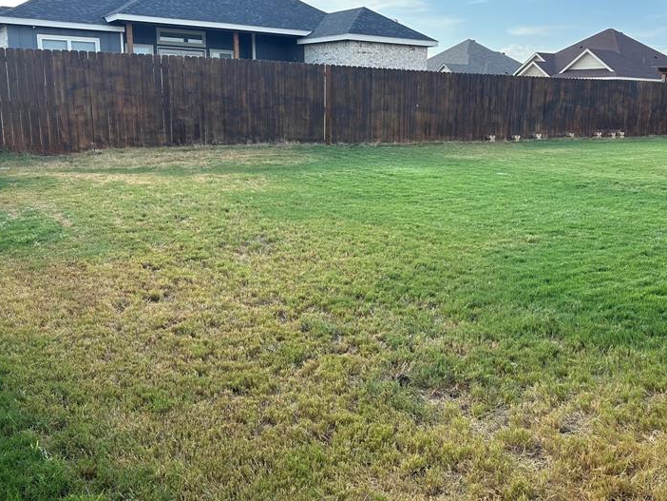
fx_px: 675
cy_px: 241
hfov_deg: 52.3
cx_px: 397
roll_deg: -1.3
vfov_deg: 40.7
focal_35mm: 35
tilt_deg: -11.4
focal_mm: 6.86
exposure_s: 1/989
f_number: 1.78
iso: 80
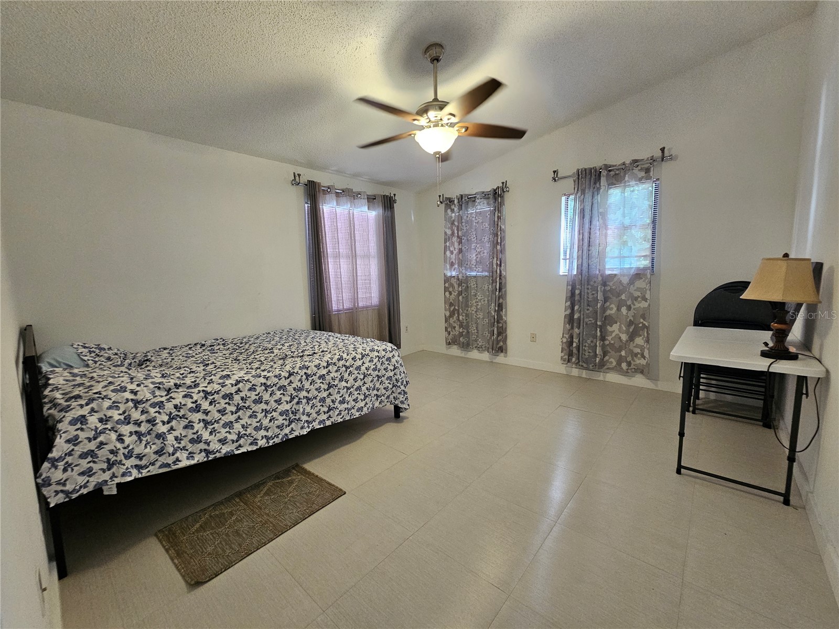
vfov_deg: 89.9
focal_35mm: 13
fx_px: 315
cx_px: 420
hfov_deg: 106.2
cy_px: 314
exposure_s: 1/40
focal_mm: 2.2
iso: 320
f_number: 2.2
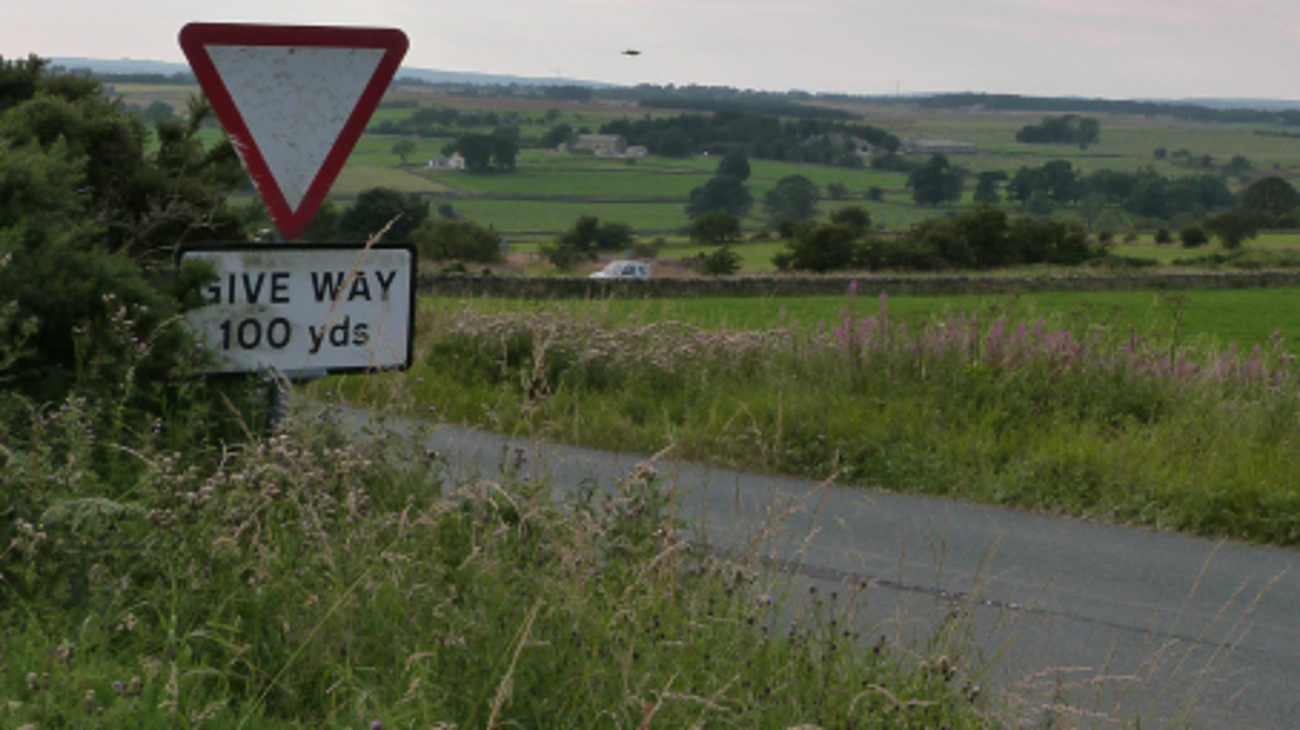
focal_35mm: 72
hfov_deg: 28.9
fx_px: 2481
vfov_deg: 16.6
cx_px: 971
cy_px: 110
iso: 160
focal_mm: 7
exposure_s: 1/250
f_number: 5.6
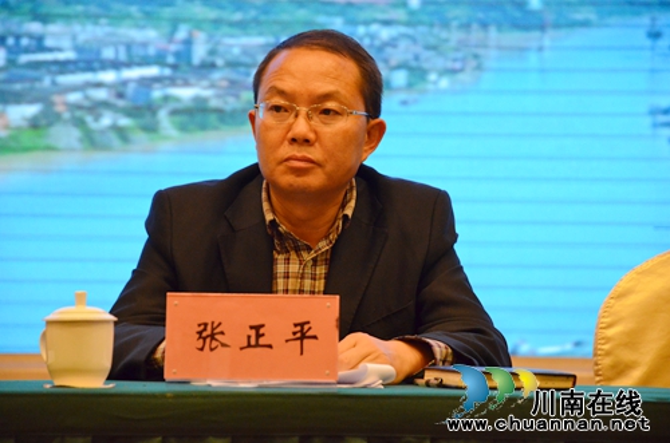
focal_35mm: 158
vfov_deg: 8.7
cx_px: 335
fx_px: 2925
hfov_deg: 13.1
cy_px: 222
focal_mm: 105
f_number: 5.6
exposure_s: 1/125
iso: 3200
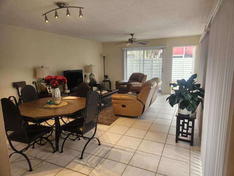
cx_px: 117
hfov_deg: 73.9
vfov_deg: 58.9
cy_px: 88
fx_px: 155
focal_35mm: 23
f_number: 1.8
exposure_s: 1/120
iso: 200
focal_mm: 5.4
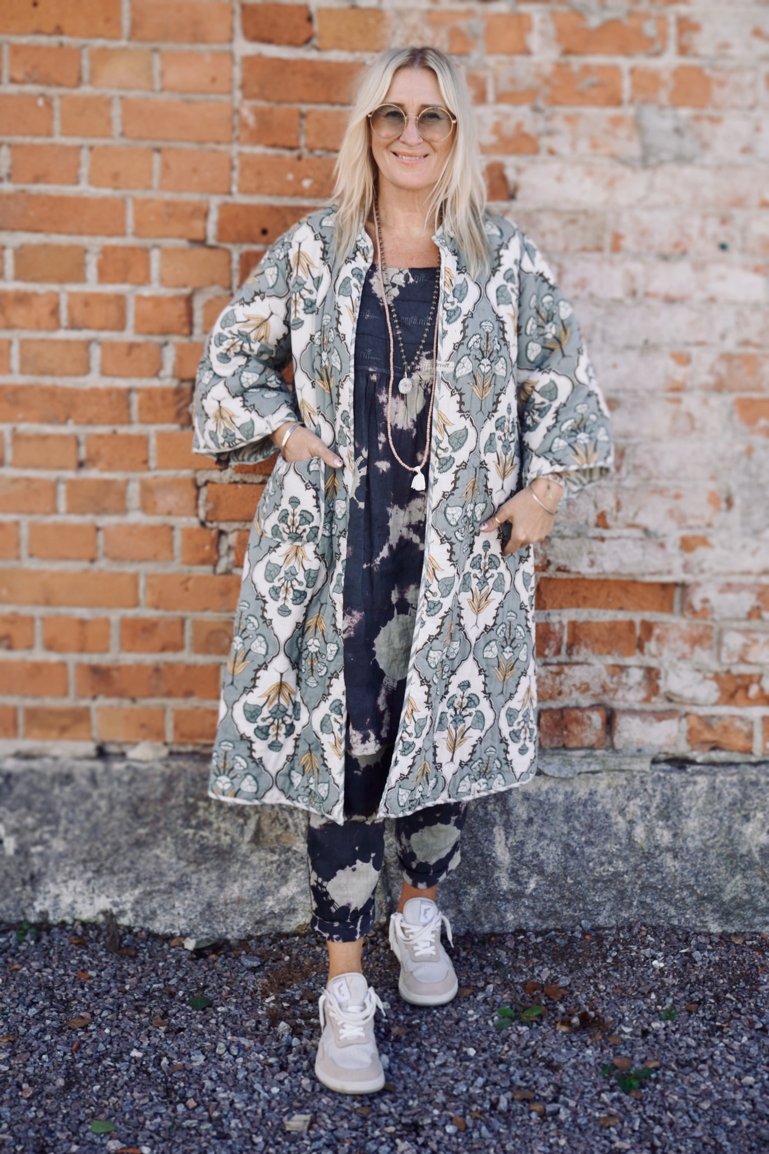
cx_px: 384
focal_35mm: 50
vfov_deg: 40.0
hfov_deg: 27.3
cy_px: 577
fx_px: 1586
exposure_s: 1/160
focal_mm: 33
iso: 125
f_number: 5
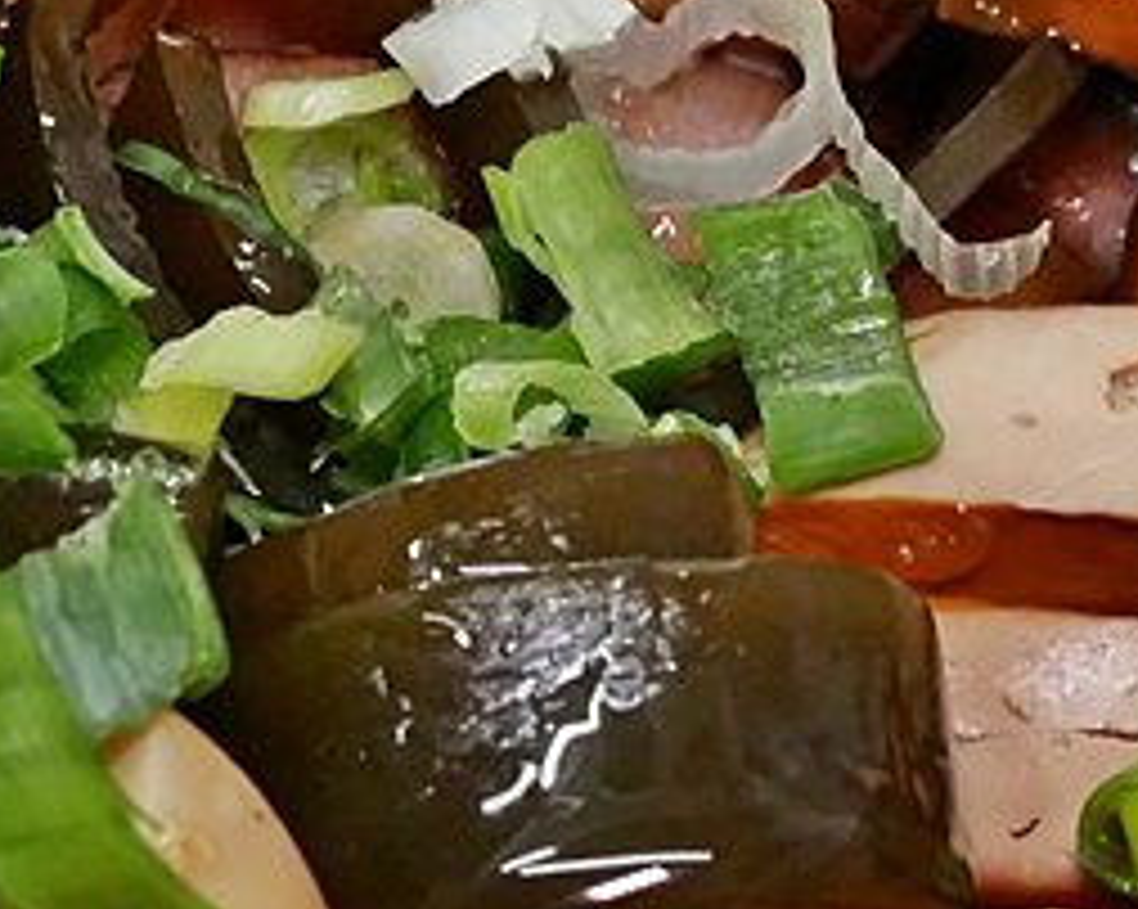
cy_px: -349
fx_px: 6495
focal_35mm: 193
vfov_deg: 7.9
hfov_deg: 10.0
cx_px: 612
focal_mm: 25
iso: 2500
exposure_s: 1/125
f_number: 8
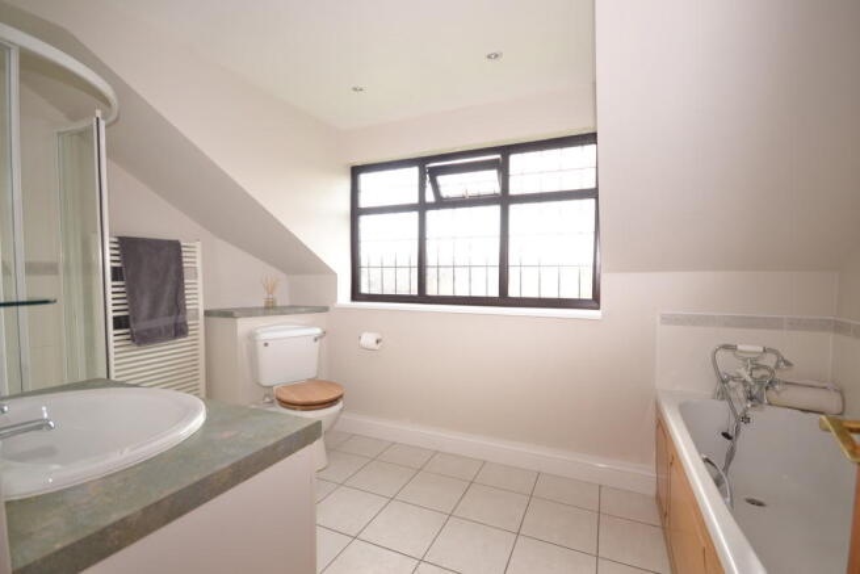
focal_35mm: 15
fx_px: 358
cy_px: 287
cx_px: 430
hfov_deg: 100.4
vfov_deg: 77.4
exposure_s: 1/100
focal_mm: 10
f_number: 5
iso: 400
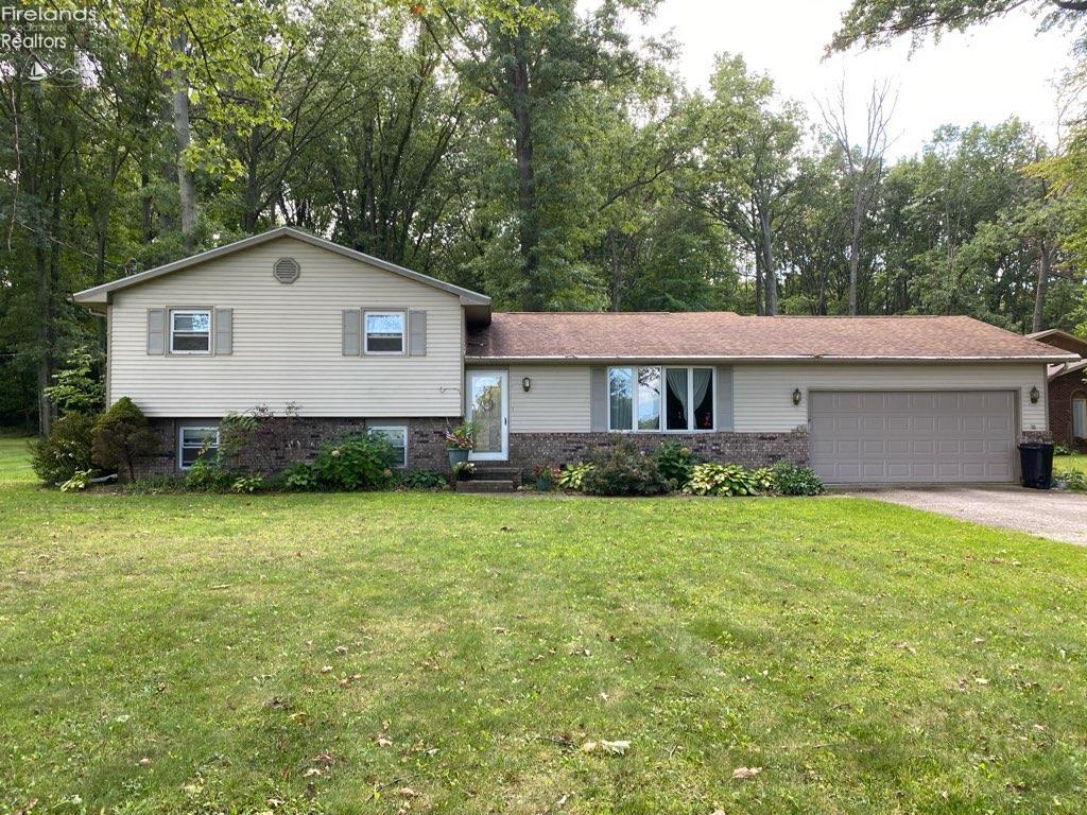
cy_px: 408
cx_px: 544
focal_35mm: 26
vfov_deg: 53.1
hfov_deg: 67.3
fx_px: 816
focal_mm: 4.25
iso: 32
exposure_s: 1/156
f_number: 1.8
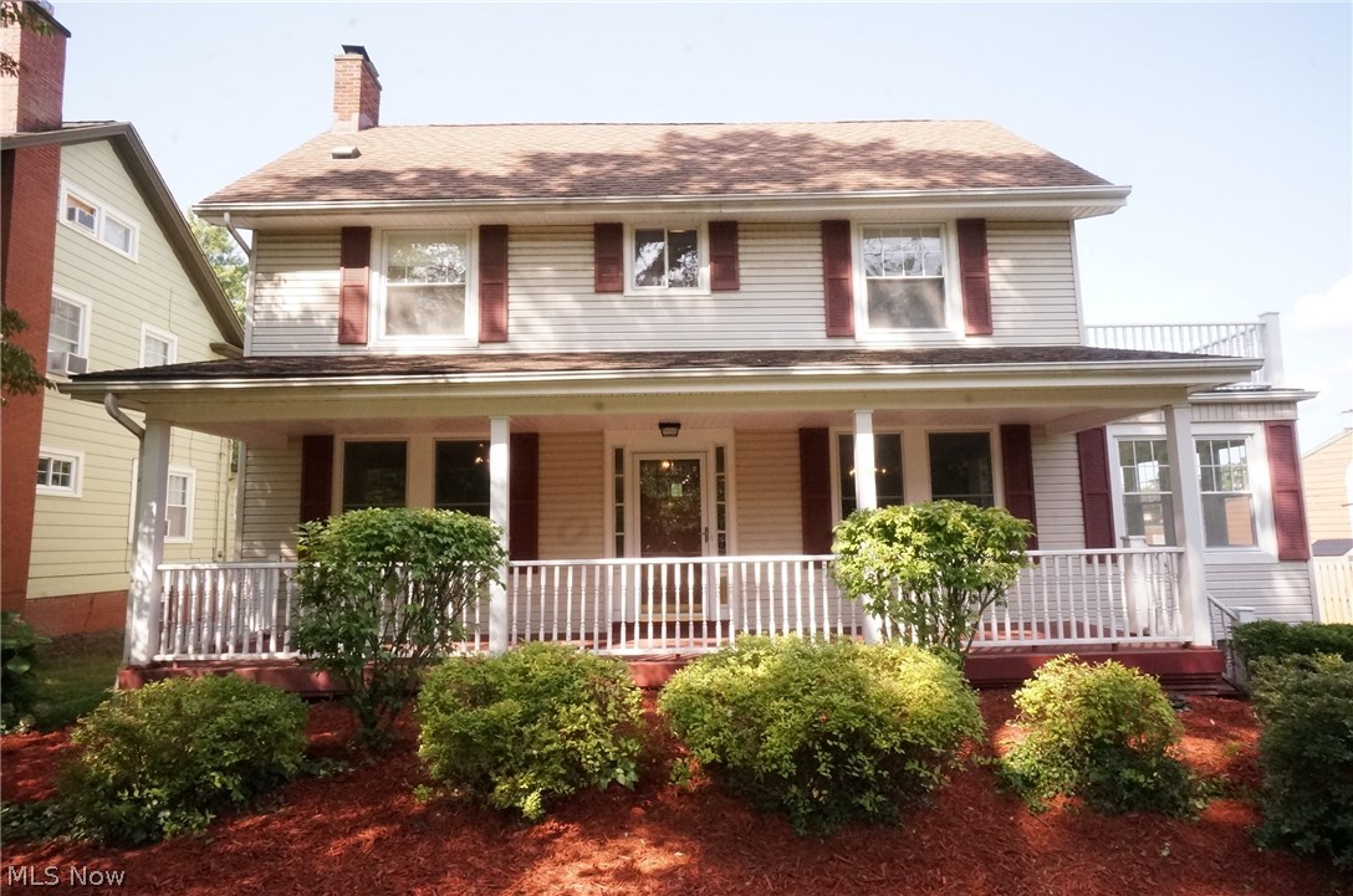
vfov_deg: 63.0
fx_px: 731
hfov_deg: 85.5
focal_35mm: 20
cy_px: 448
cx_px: 676
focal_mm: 13
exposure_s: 1/160
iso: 3200
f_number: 14
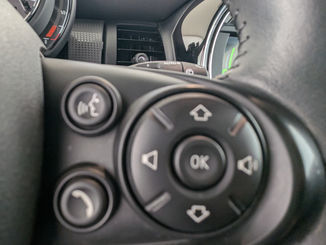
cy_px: 110
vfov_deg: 63.4
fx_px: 198
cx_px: 126
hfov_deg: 77.7
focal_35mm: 21
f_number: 2.2
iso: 124
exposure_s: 1/40.4
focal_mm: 2.35
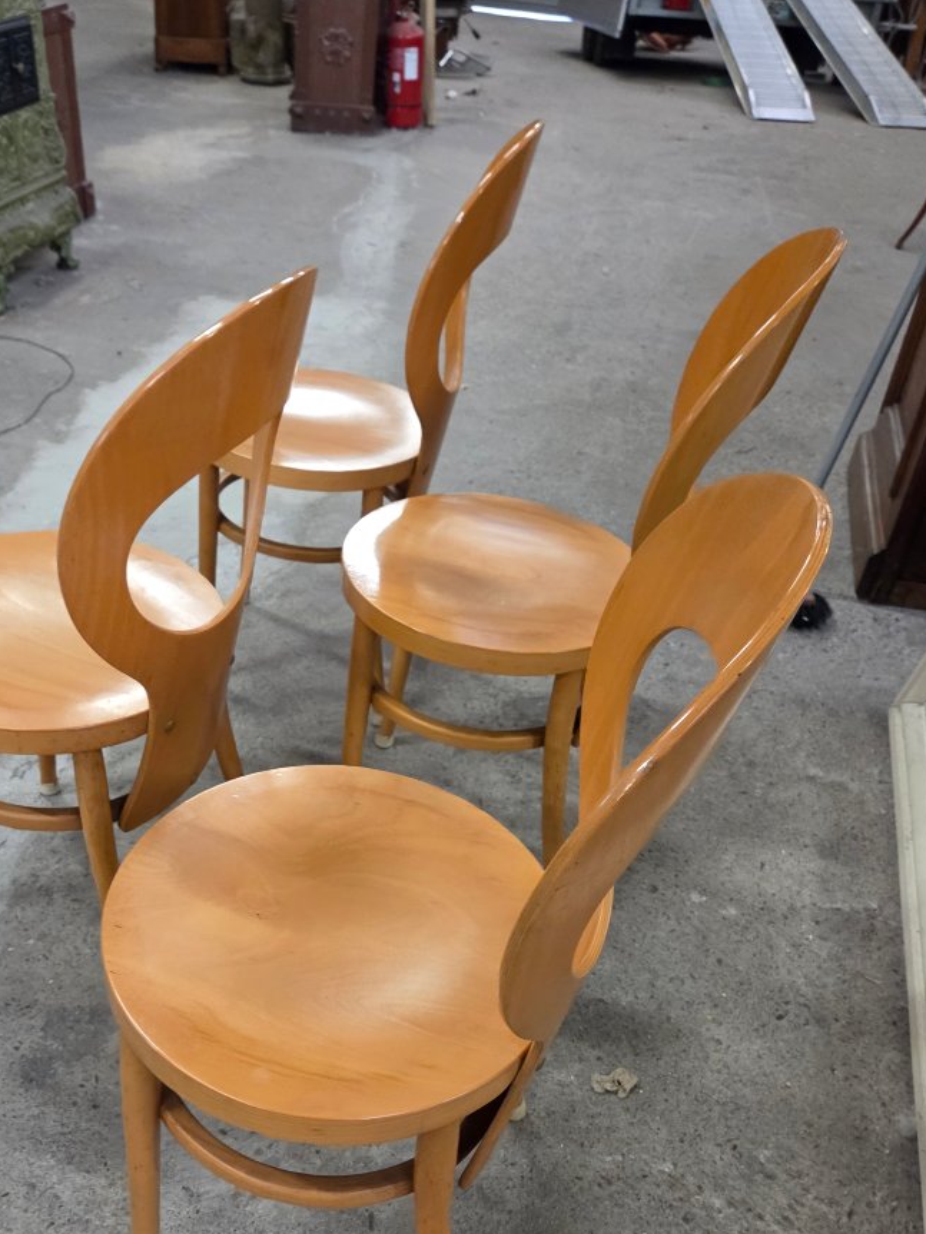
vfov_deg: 56.2
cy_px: 761
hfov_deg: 43.9
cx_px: 365
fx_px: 1142
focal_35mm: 32
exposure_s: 1/100
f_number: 1.8
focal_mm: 5.4
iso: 800
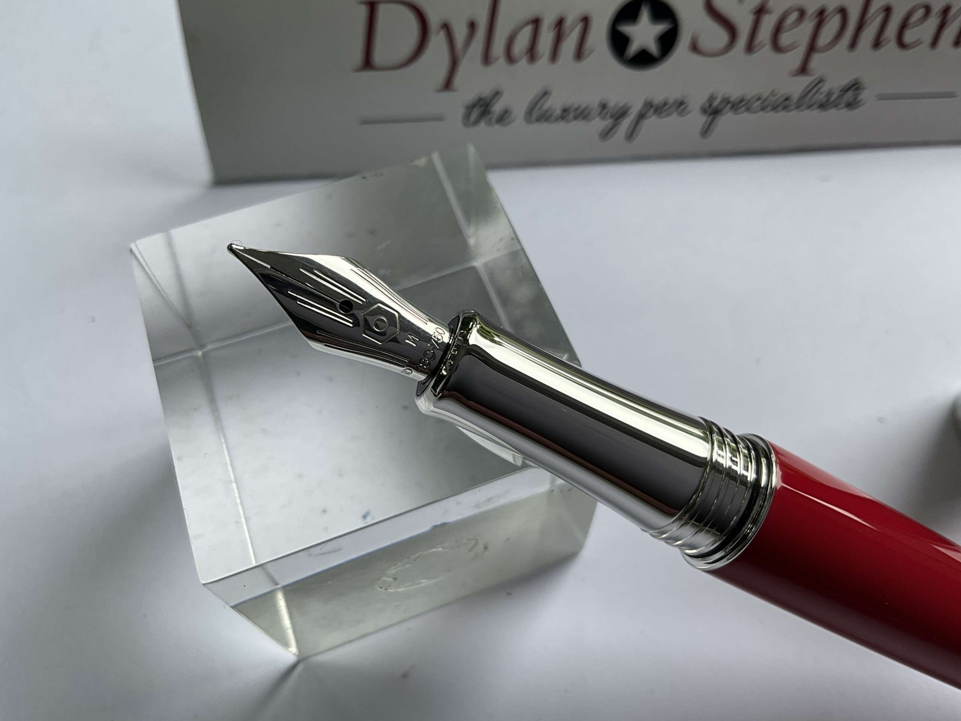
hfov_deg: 61.7
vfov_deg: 48.2
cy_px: 360
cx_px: 480
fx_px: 805
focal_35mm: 29
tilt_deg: -61.9
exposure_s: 1/154
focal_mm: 3
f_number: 1.8
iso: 20
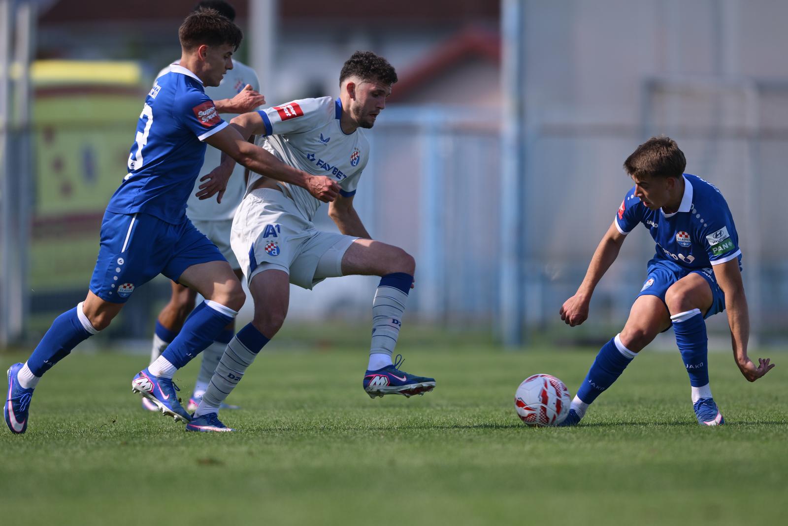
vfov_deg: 3.4
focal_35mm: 400
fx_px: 8758
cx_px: 394
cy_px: 263
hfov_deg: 5.2
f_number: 2.8
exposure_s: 1/1250
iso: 100
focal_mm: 400
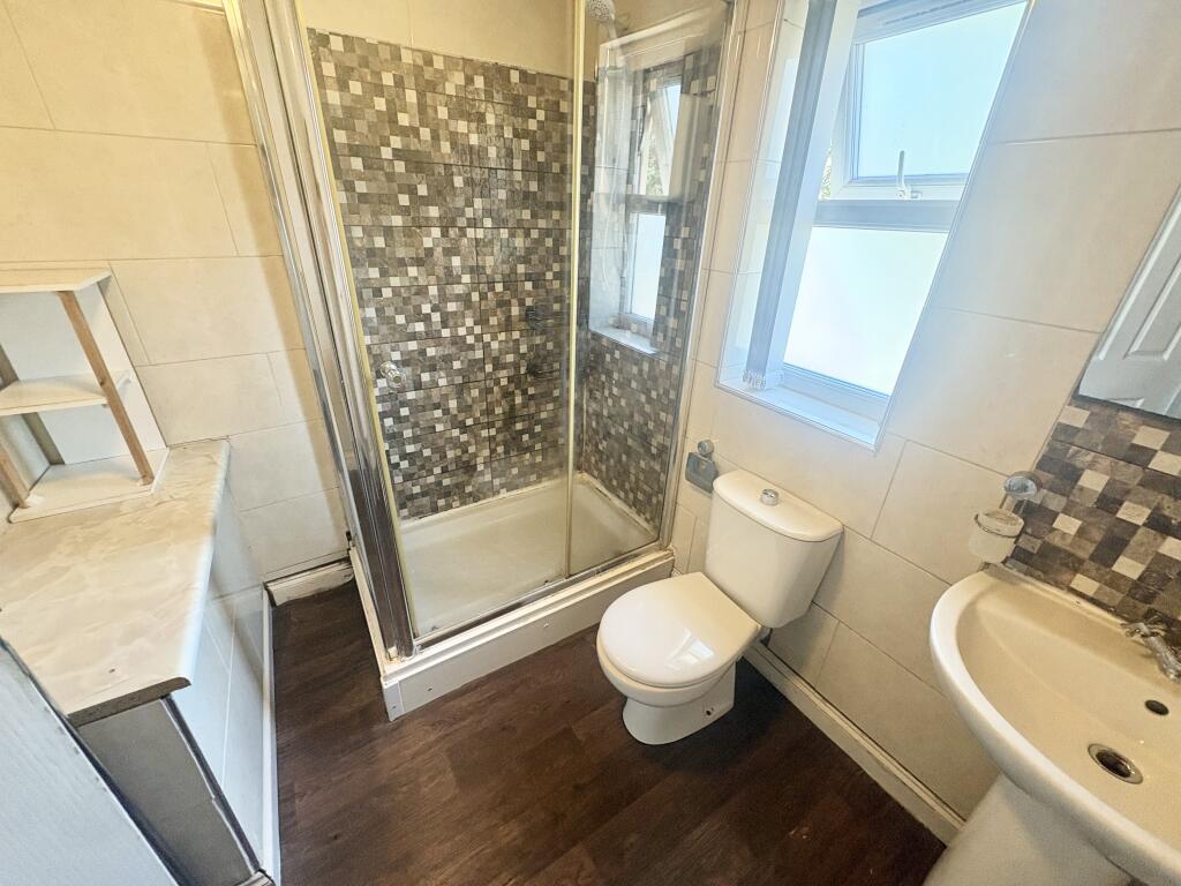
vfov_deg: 85.7
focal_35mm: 14
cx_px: 590
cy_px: 443
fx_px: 478
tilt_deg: -26.4
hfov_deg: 102.1
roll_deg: -1.0
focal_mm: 2.22
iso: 400
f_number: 2.2
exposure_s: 1/50
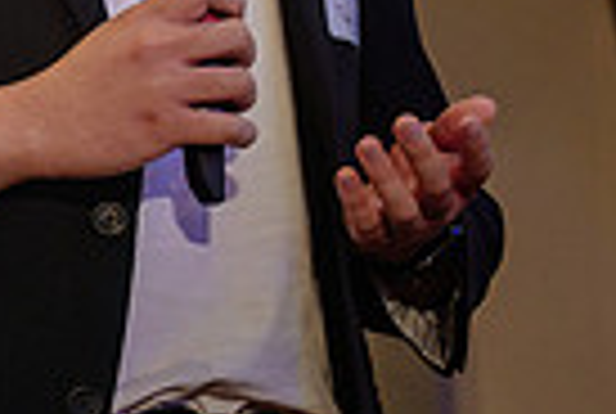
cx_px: -434
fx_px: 3395
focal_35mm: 198
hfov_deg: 9.9
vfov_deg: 6.9
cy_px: -87
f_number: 2.8
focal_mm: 39
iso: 1600
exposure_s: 1/125
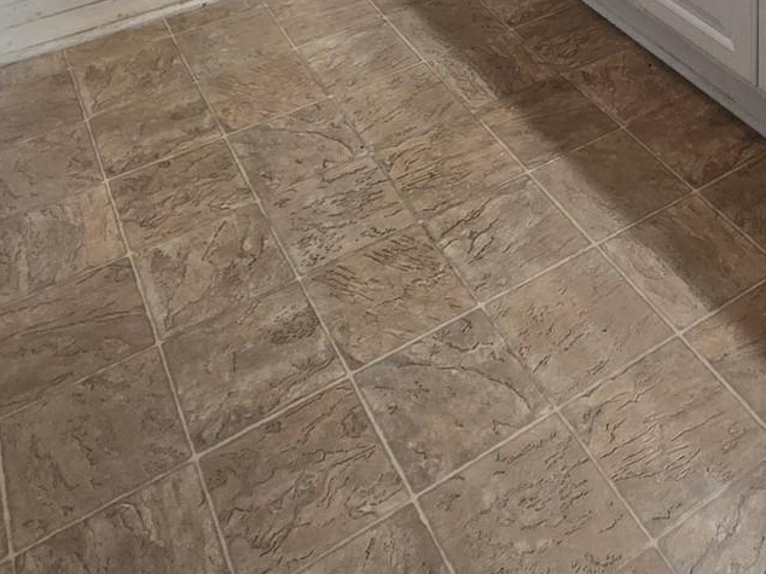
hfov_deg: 43.5
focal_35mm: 42
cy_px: -284
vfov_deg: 25.7
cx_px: 568
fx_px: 929
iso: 125
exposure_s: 1/60
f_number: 2.2
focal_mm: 2.2
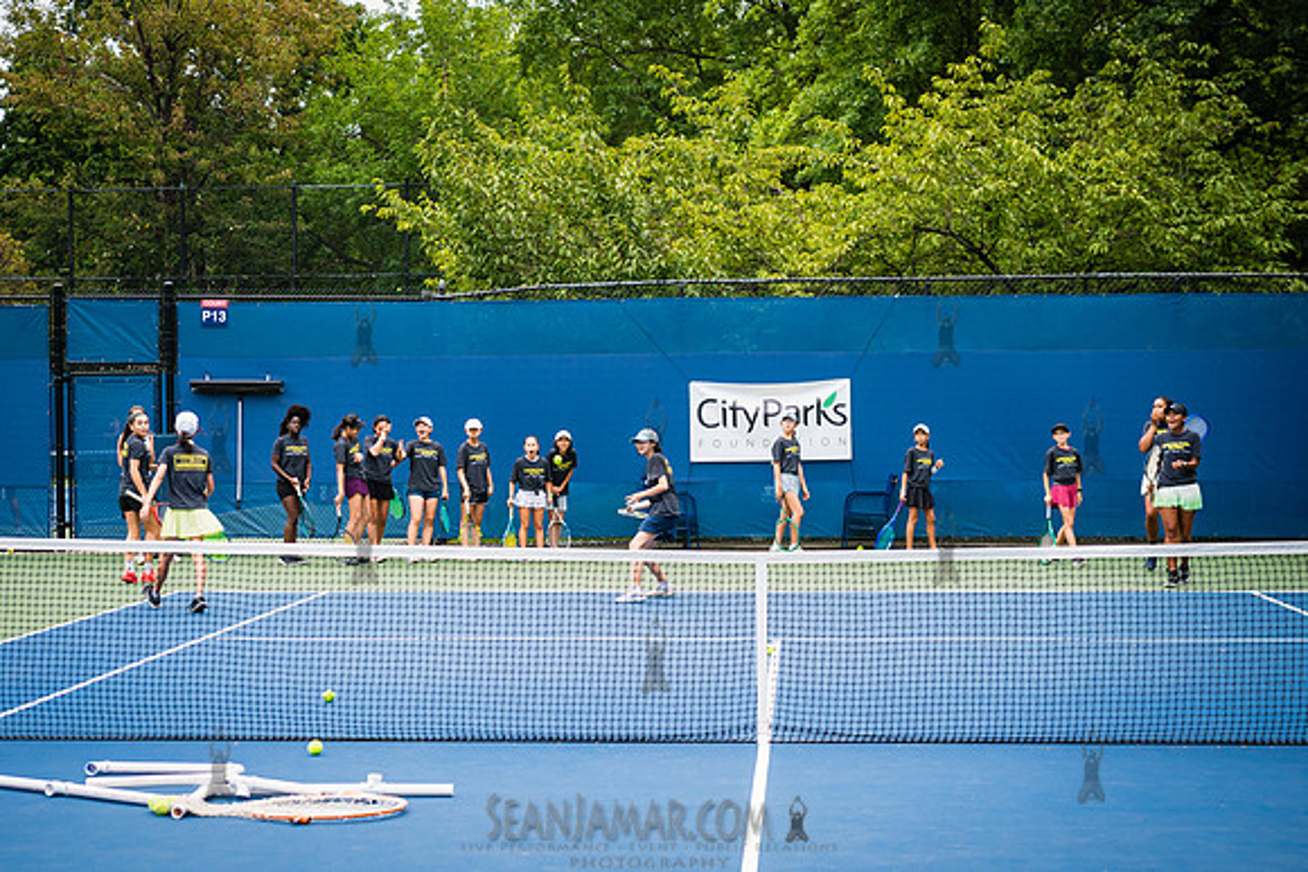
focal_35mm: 82
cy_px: 446
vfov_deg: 16.6
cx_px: 575
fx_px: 2984
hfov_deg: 24.7
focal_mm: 70
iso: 400
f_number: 4.5
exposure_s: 1/640
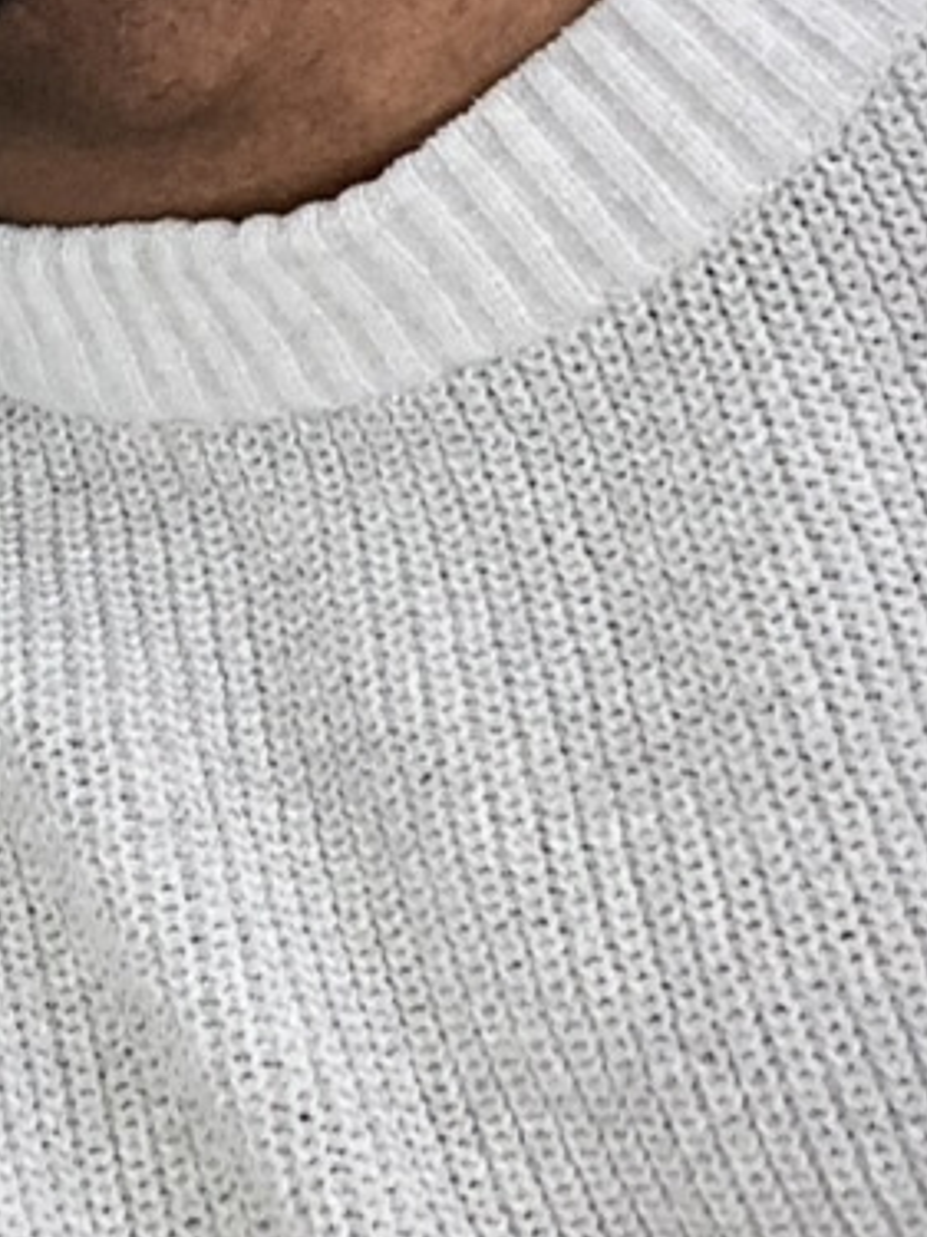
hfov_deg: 17.8
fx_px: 2930
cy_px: -132
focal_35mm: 82
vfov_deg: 22.5
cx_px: 205
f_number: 2.2
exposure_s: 1/30
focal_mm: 2.71
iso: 400
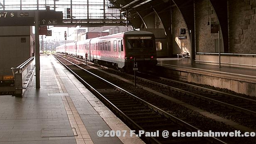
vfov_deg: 24.2
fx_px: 333
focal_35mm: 49
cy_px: 39
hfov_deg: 42.1
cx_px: 119
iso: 50
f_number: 3.3
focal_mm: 6.3
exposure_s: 1/250
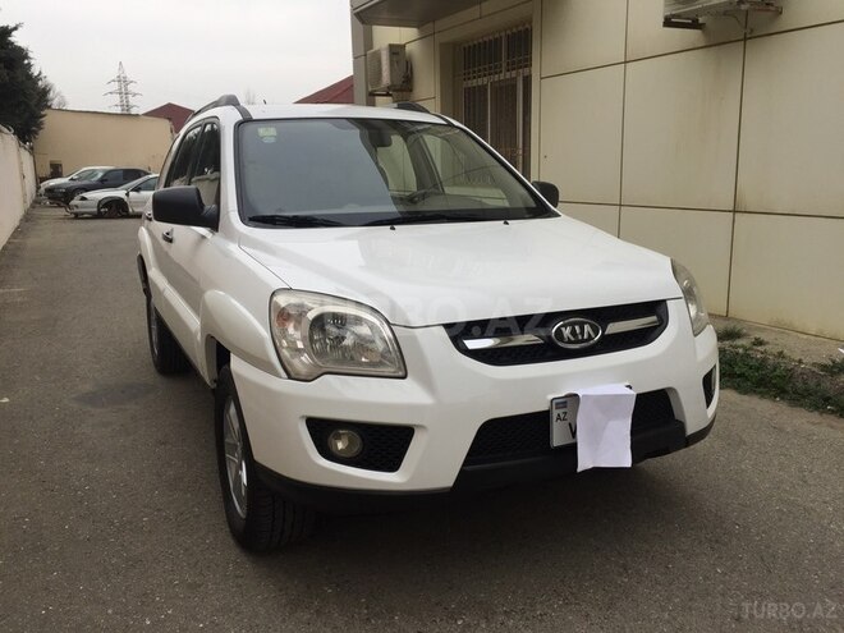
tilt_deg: -12.5
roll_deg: -0.8
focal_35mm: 29
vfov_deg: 48.2
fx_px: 707
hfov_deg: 61.7
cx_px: 422
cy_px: 316
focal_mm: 4.15
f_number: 2.2
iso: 32
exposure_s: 1/807
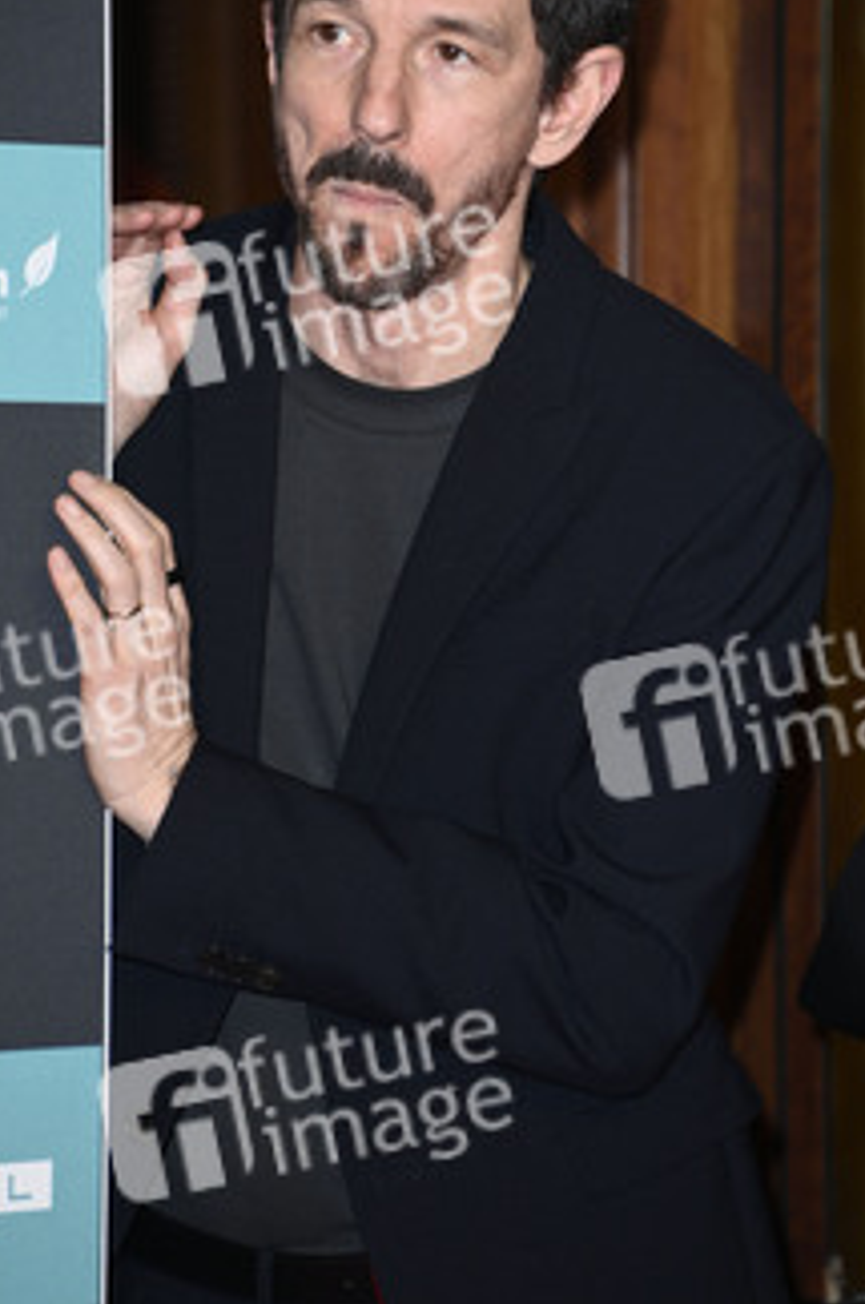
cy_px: 503
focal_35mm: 309
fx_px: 11172
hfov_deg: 4.4
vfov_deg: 6.7
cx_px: 422
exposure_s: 1/250
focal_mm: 250
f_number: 5.6
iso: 1250
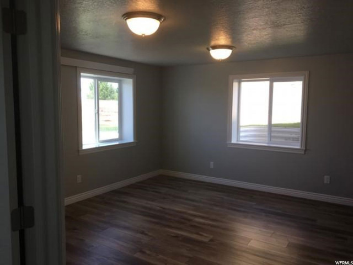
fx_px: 296
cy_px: 132
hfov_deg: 61.7
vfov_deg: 48.2
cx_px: 176
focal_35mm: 29
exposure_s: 1/120
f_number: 2.2
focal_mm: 4.15
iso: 32
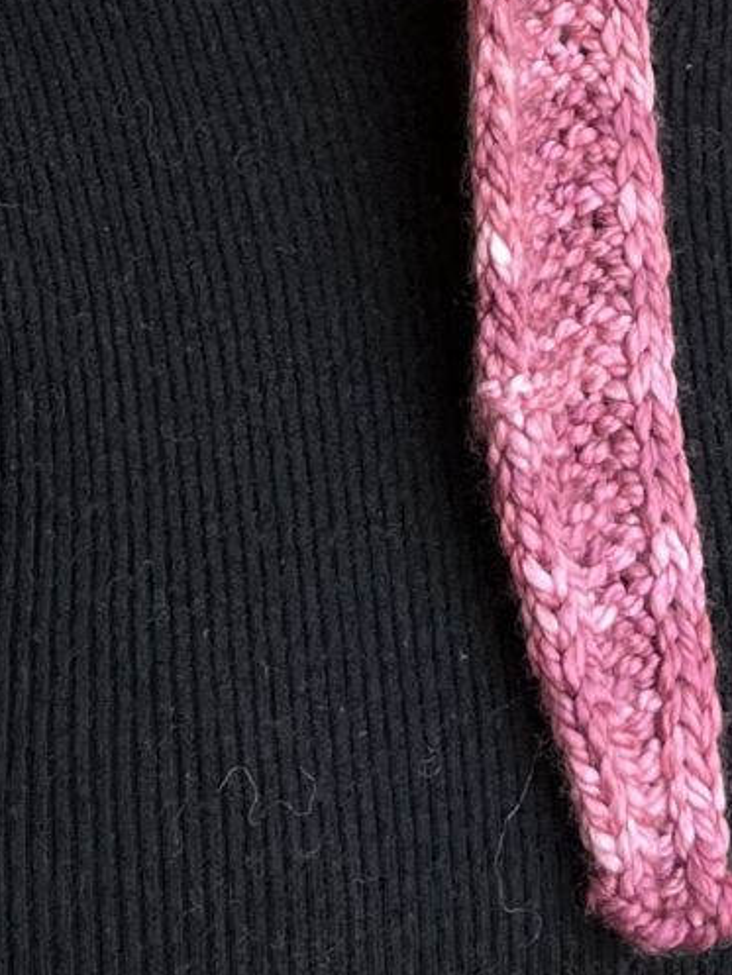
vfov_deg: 12.6
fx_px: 3777
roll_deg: +1.6
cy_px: -1095
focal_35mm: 134
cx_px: 553
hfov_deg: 11.0
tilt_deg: -1.3
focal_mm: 5.1
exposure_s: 1/141
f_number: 1.6
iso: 32
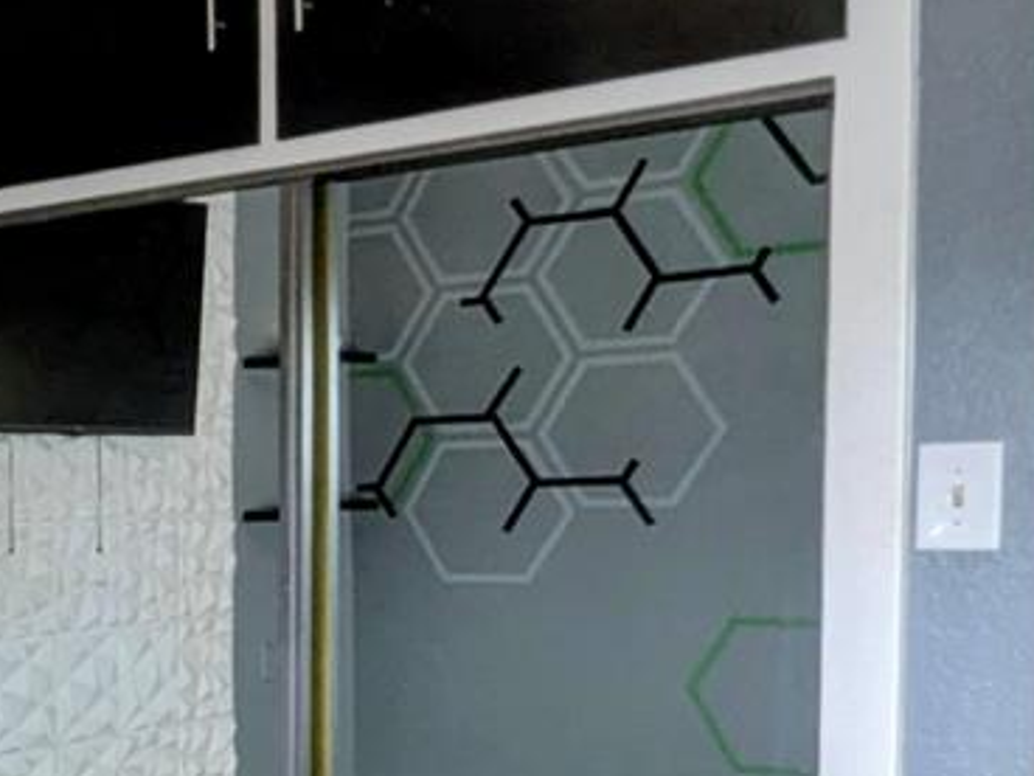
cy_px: 609
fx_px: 1583
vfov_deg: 27.0
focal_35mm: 53
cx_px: -457
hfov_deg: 27.2
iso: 65
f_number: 2.2
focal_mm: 1.95
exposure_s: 1/62
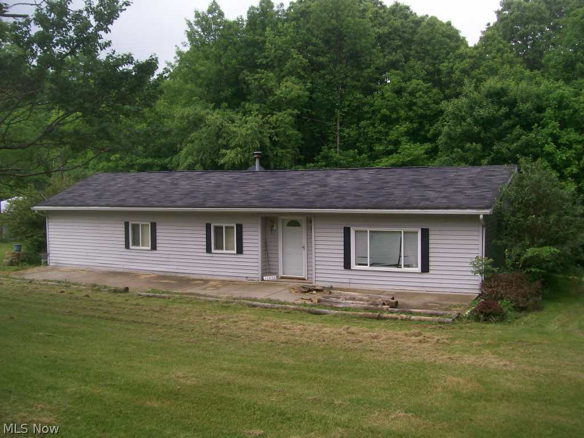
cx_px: 292
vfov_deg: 39.7
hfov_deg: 51.4
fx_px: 607
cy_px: 219
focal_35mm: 36
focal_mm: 6
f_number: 2.7
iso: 80
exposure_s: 1/717
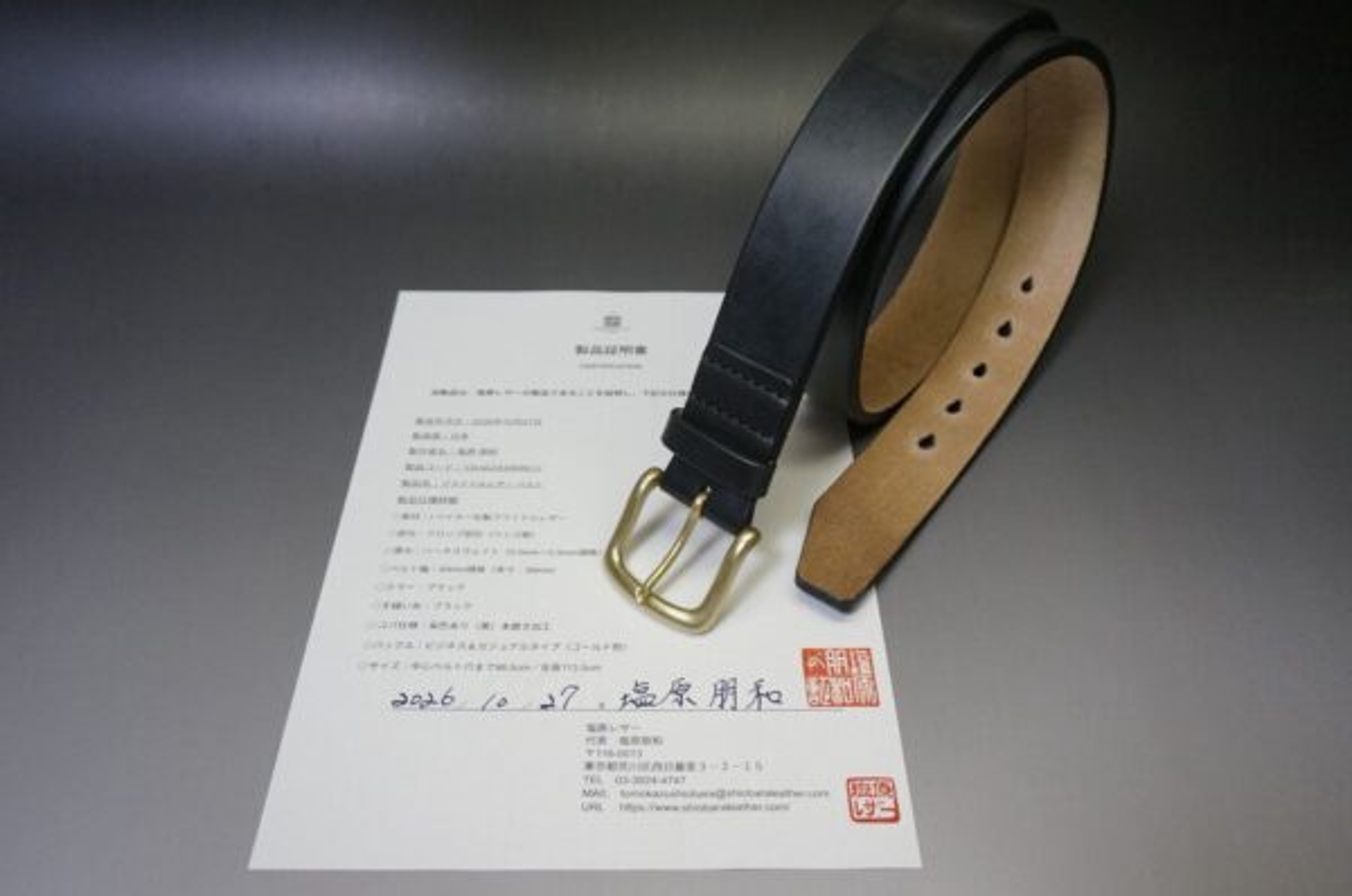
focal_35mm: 30
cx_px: 676
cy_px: 448
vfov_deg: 43.5
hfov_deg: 62.0
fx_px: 1125
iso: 1250
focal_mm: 20
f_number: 4
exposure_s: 1/160
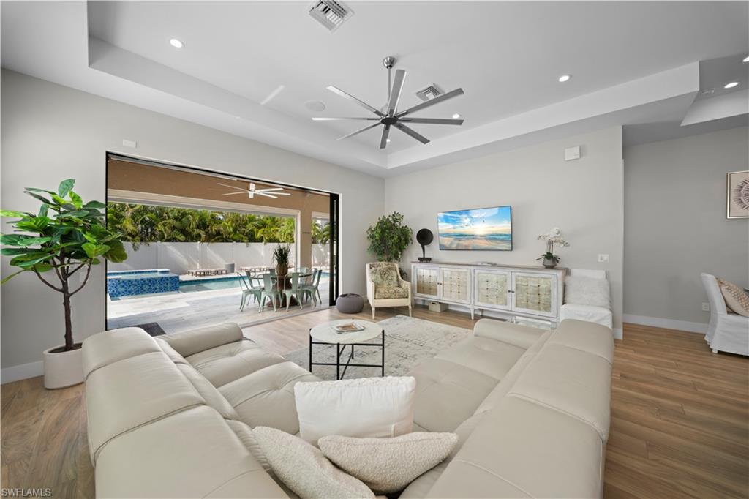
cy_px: 250
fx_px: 250
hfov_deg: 112.6
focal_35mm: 12
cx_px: 374
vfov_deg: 90.0
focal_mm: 12
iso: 100
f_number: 9
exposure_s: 1/10
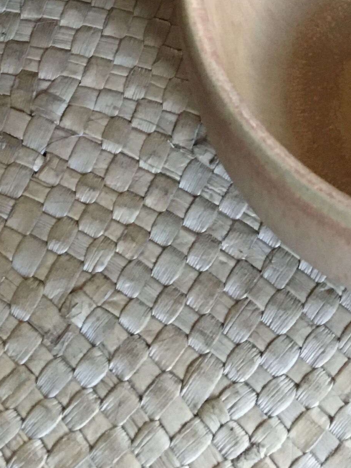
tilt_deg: -47.4
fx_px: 1297
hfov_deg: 15.3
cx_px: 258
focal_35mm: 96
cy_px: -243
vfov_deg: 18.1
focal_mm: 4.15
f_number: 2.2
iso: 200
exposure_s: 1/20
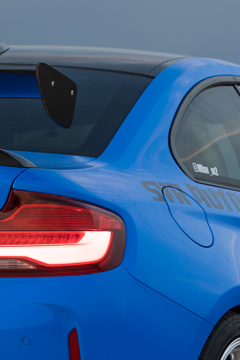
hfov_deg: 4.6
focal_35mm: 297
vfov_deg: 6.9
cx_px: 80
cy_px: 174
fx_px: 2967
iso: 200
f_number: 2.8
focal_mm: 53.3
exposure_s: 1/100
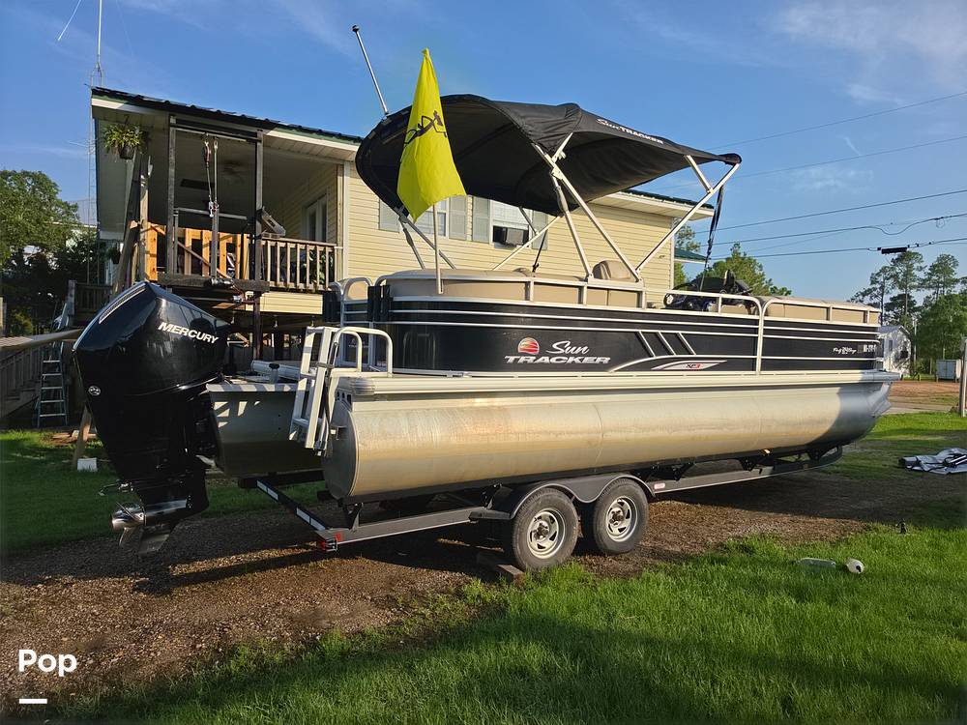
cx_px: 484
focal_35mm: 23
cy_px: 362
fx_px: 643
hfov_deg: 73.9
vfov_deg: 58.9
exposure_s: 1/3901
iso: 40
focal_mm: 6.5
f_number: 1.4
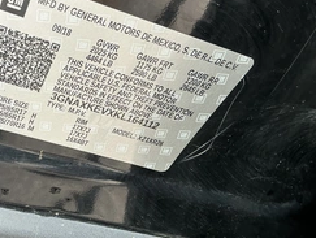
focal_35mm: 46
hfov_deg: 39.5
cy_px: 144
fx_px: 421
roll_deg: -22.2
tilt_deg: -33.4
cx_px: 61
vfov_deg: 31.5
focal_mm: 3
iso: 40
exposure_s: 1/122
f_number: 1.8
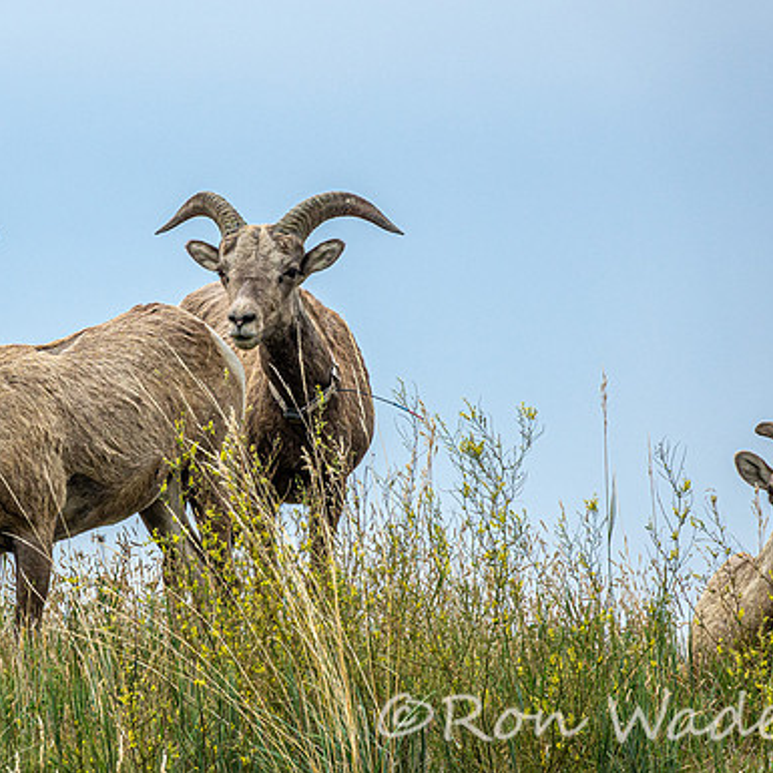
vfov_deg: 4.8
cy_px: 344
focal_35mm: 364
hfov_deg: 4.8
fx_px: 9196
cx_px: 175
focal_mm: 93.9
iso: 200
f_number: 4
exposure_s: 1/500
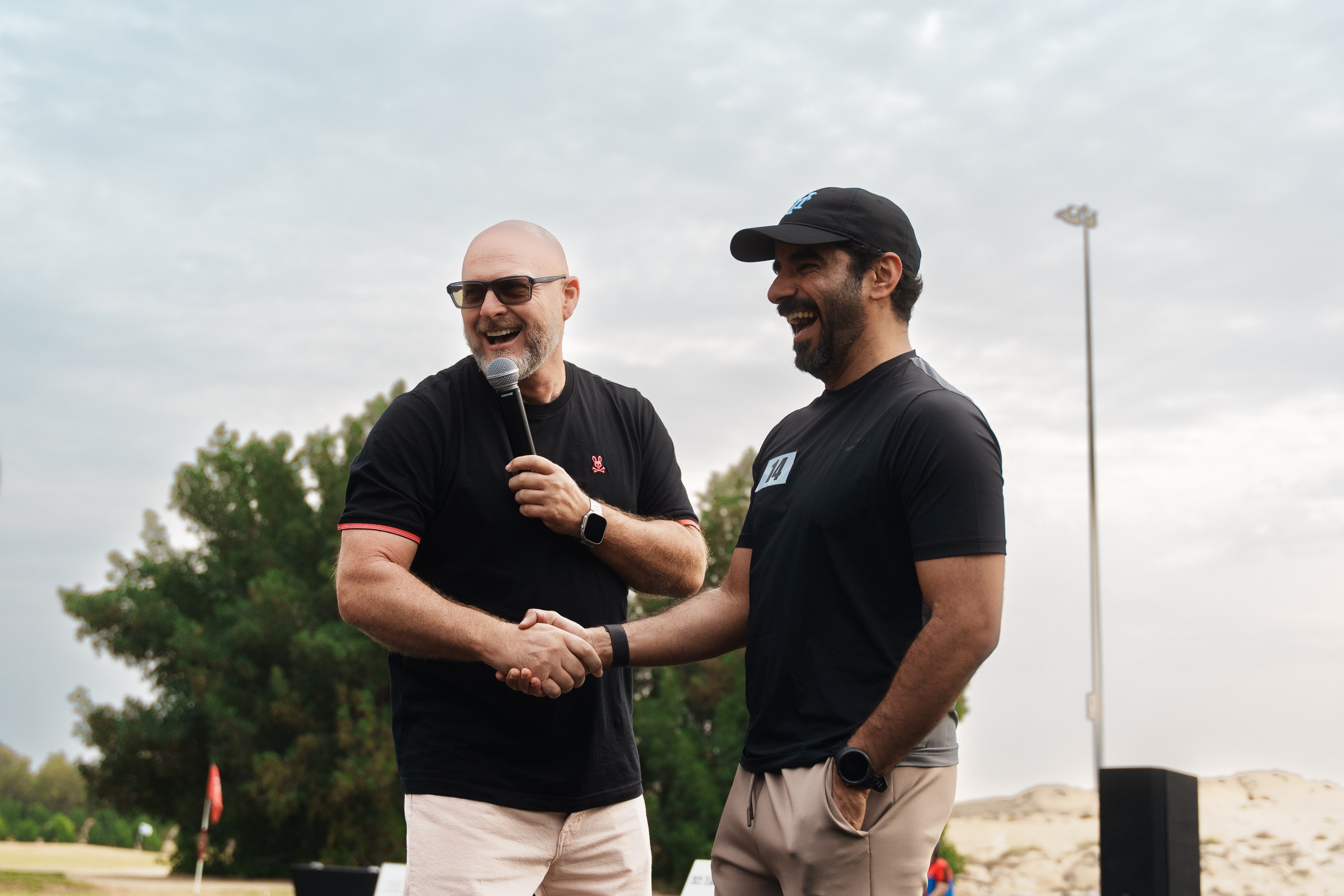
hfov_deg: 37.5
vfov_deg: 25.5
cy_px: 448
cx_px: 672
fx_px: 1979
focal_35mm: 53
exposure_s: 1/1250
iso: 400
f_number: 2.8
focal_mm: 35.7
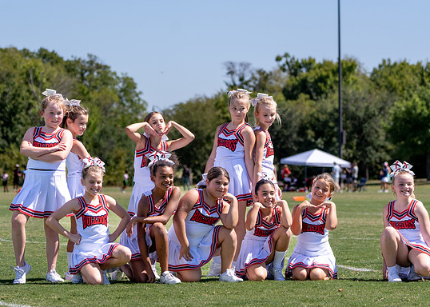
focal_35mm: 166
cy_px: 171
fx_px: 2027
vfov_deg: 8.7
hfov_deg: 12.1
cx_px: 169
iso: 200
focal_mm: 114
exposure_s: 1/1250
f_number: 4.5
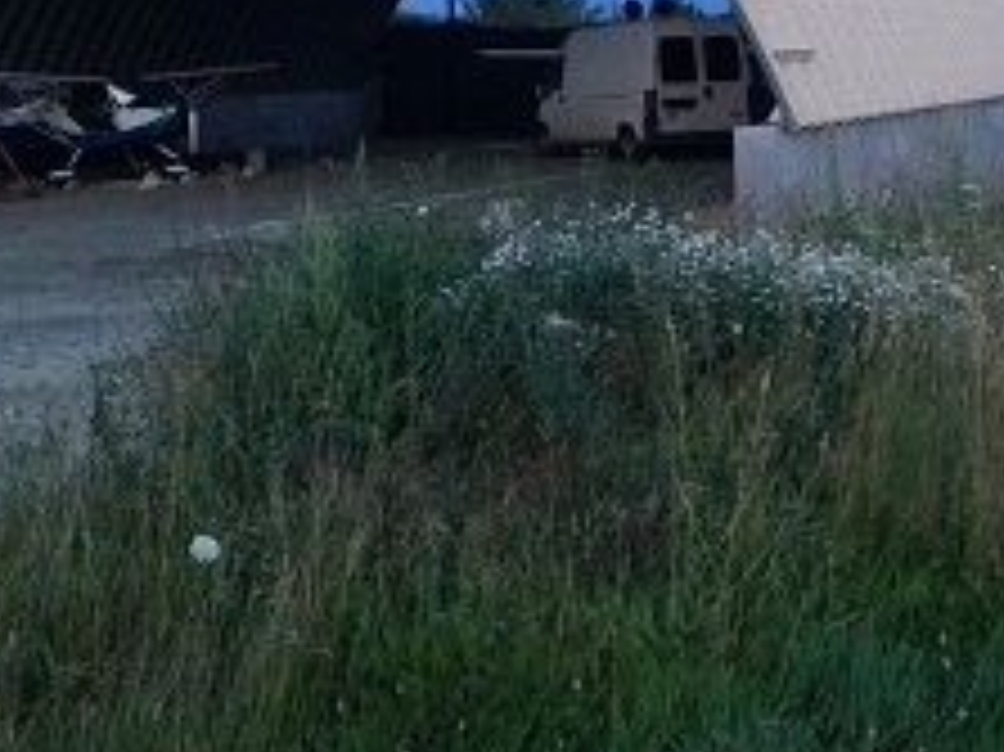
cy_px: -47
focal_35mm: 74
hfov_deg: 26.3
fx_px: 2145
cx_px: 626
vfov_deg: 19.2
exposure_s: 1/20
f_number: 2.4
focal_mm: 4.12
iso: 400
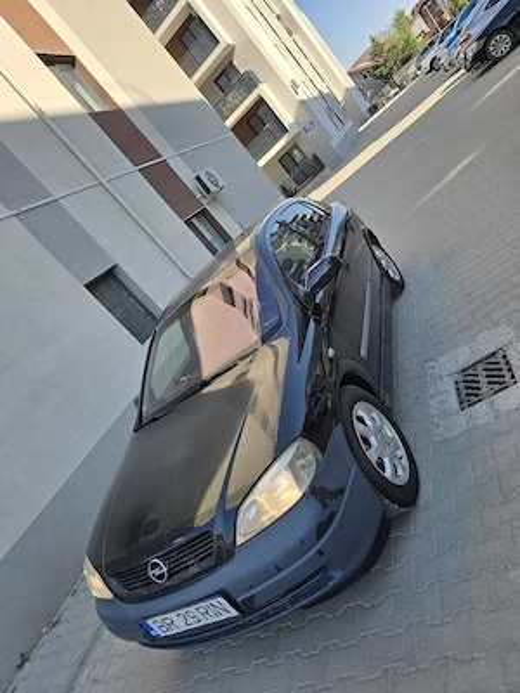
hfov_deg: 58.9
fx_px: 461
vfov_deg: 73.9
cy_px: 346
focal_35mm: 23
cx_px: 260
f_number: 1.7
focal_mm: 6.3
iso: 12
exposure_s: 1/556
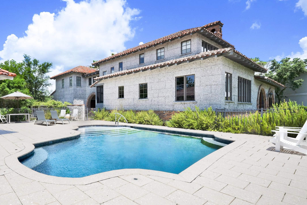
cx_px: 95
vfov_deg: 61.9
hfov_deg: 80.3
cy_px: 106
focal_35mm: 20
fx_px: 171
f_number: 11
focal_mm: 14
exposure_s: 1/1000
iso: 400
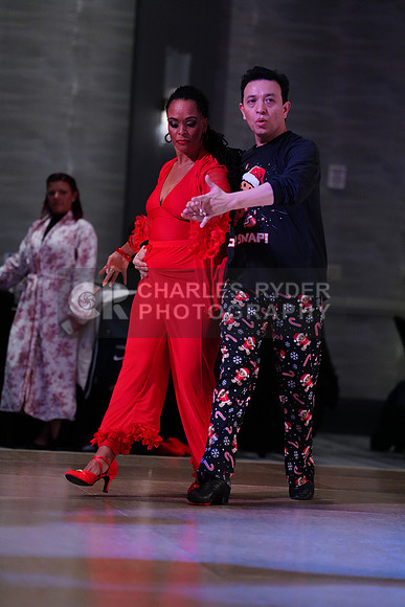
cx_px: 202
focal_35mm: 139
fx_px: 2344
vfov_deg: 14.8
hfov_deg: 9.9
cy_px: 304
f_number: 2.8
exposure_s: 1/640
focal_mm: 139
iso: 5000
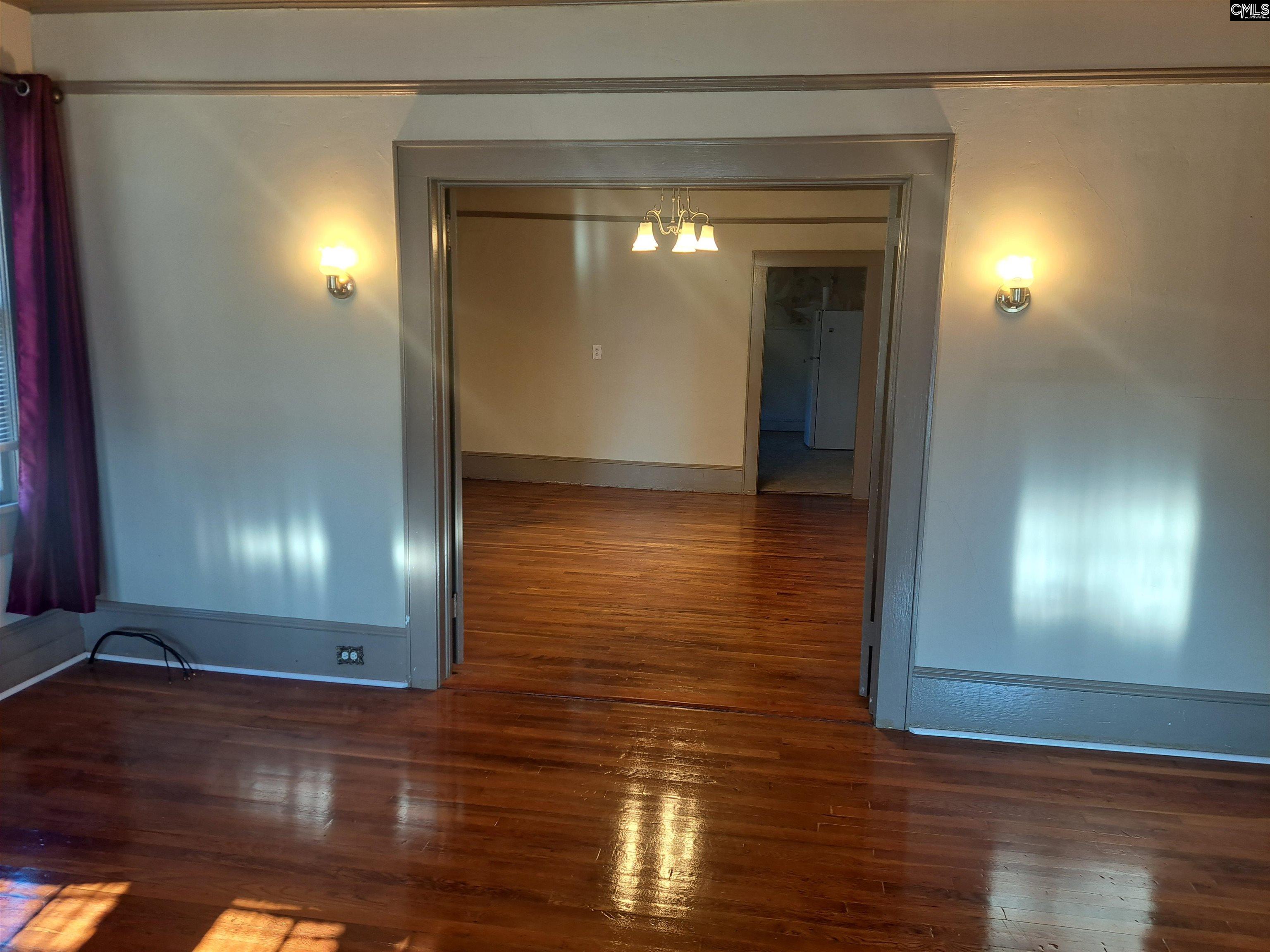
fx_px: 881
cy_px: 476
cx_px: 635
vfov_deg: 56.8
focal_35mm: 24
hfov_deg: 71.6
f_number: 1.8
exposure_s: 1/60
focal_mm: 5.23
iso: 64
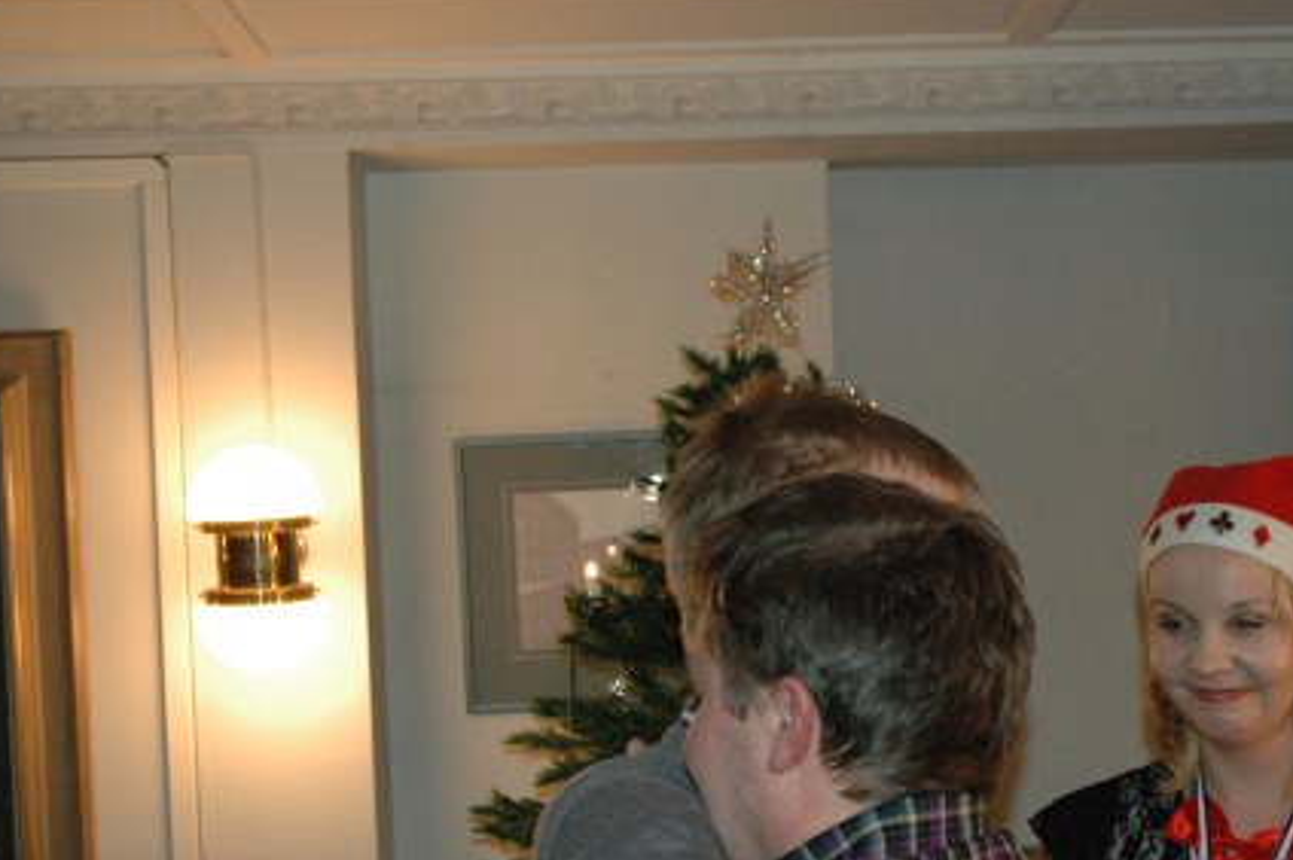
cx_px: 823
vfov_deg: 21.9
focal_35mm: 62
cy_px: 595
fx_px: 2215
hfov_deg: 32.4
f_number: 5
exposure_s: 1/80
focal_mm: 29
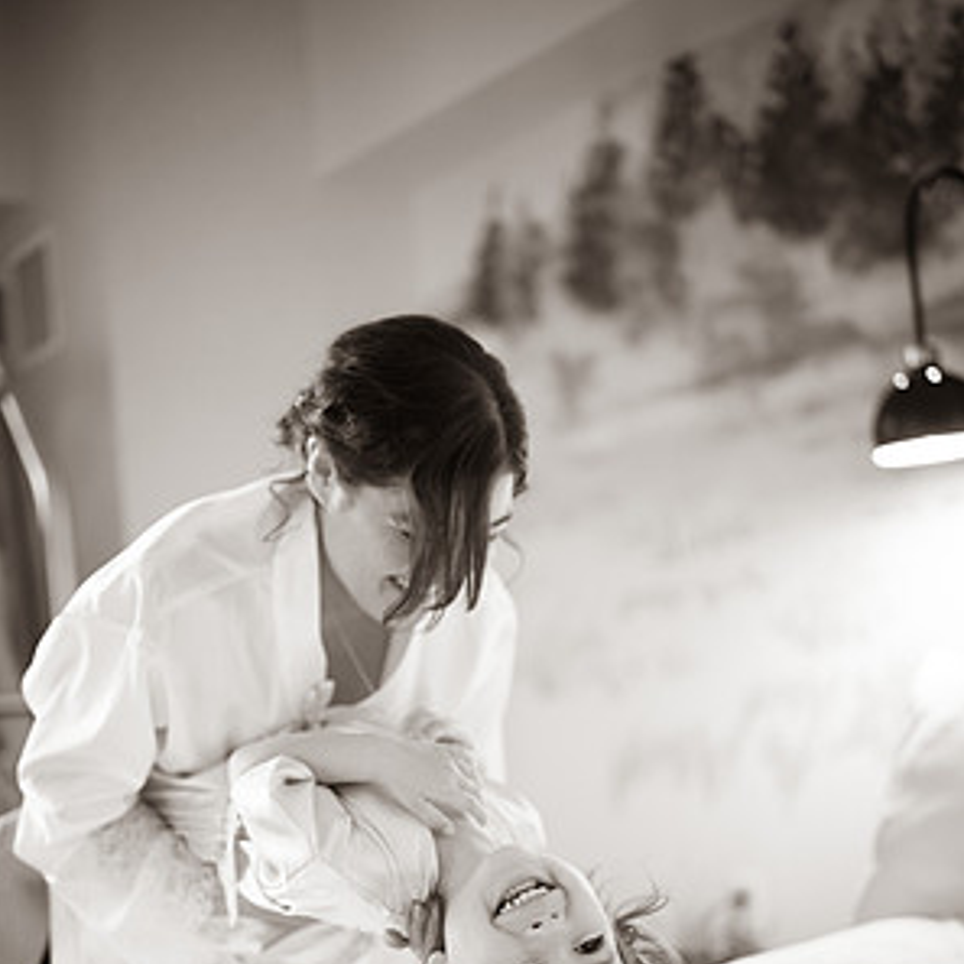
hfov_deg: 37.6
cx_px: 480
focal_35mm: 45
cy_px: 701
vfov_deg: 36.8
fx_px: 1418
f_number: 1.2
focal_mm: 35
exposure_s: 1/320
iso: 1000
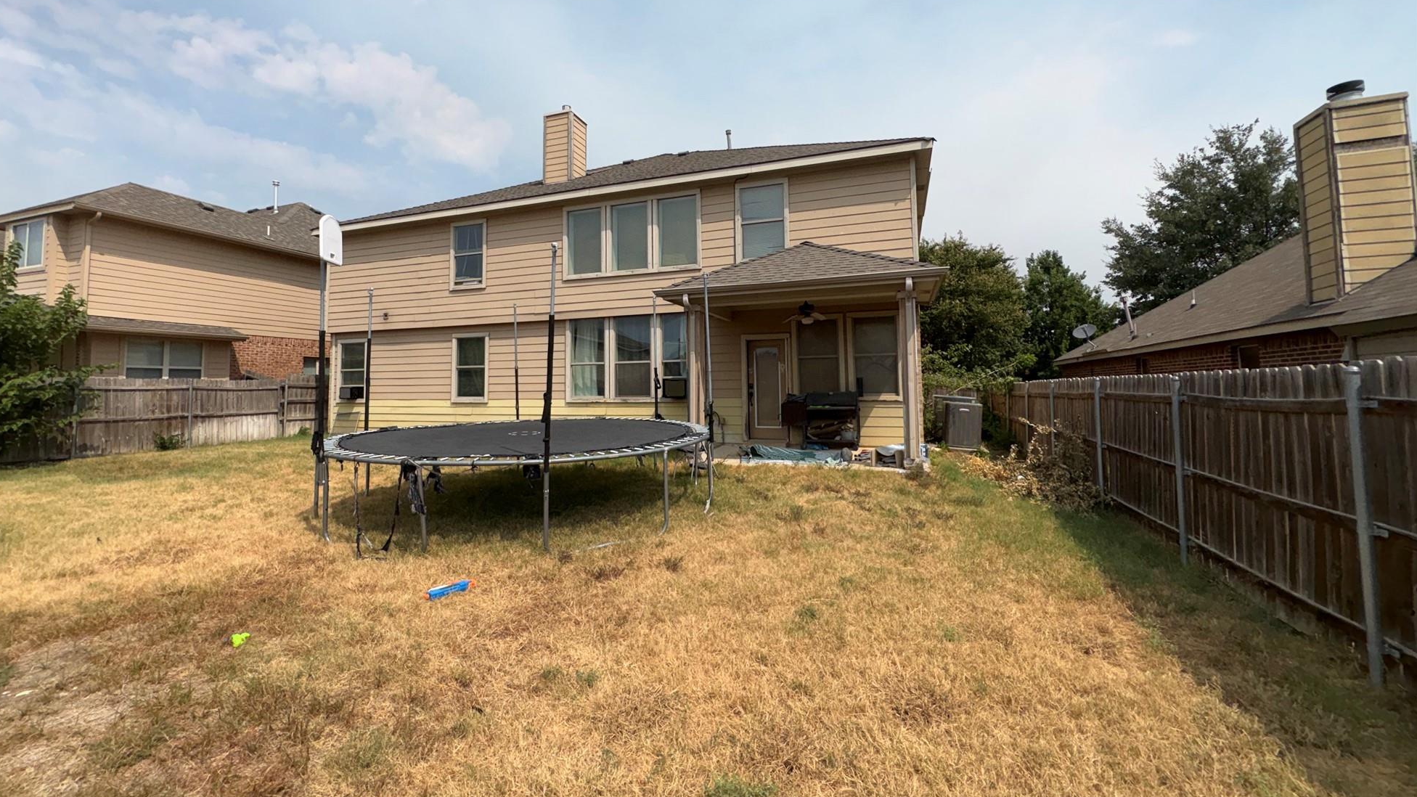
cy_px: 350
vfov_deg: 66.8
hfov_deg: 99.3
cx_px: 677
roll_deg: +1.1
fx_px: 601
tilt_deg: +4.5
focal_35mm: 16
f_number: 2.2
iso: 32
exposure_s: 1/3546
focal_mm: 2.22
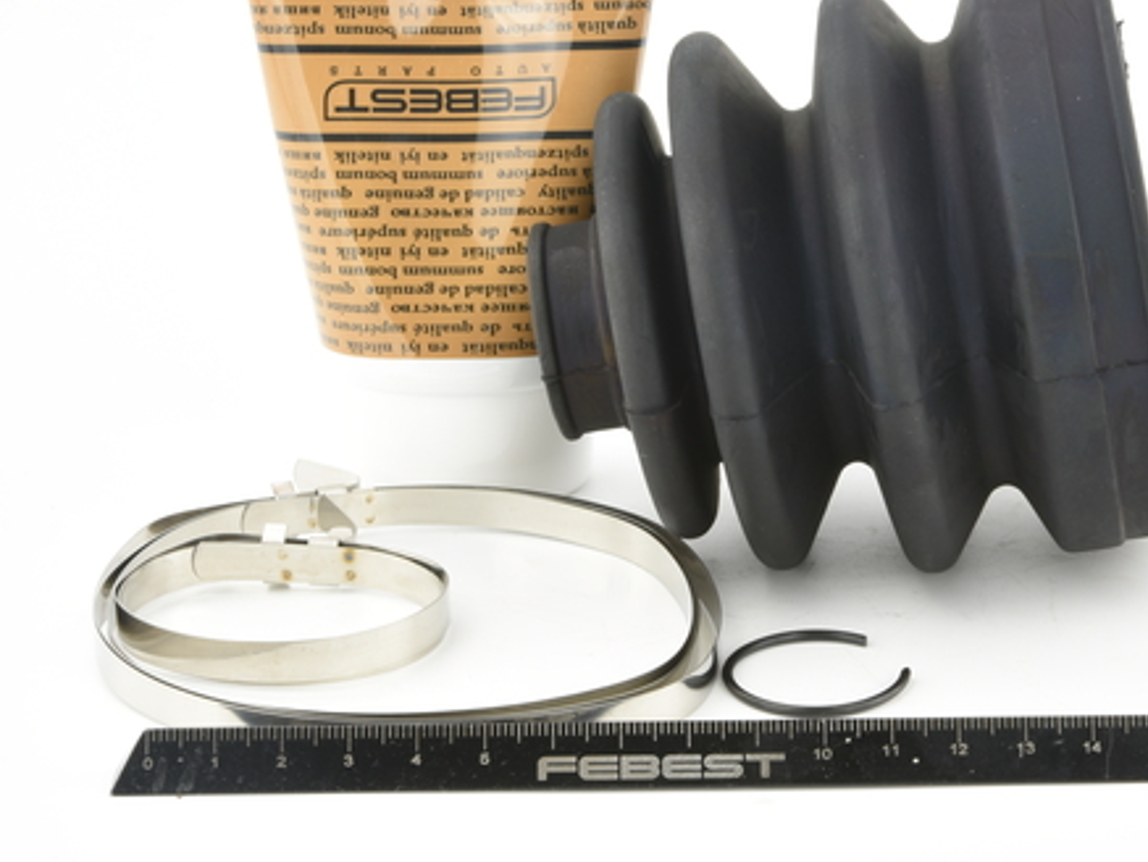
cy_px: 378
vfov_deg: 15.6
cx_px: 662
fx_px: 3151
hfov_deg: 20.6
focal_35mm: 95
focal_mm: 60
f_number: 29
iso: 100
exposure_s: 1/2.5
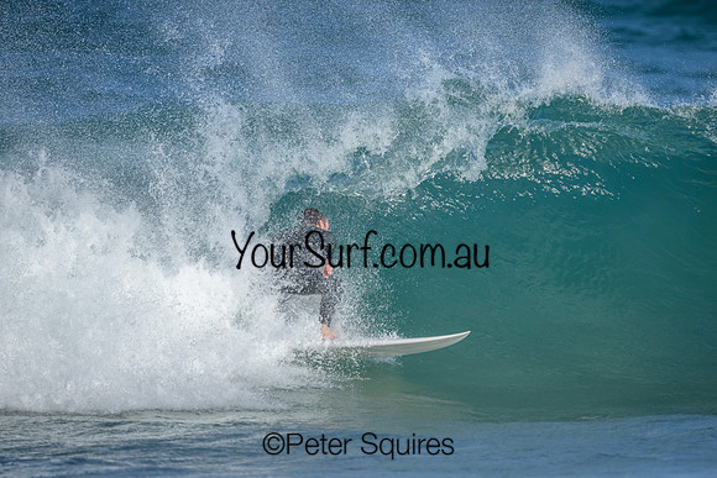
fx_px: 15936
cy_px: 239
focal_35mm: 800
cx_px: 358
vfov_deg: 1.7
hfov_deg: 2.6
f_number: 6.3
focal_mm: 800
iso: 280
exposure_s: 1/2000
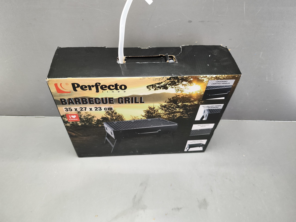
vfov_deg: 58.9
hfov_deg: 73.9
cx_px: 148
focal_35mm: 23
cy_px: 111
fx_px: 197
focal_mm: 7.01
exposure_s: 1/400
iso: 3287
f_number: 1.69
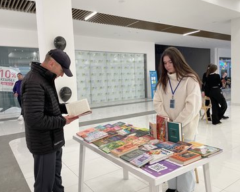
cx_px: 119
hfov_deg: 62.2
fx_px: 199
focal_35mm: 28
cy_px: 95
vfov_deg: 51.5
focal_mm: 4.2
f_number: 1.6
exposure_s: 1/50
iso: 80
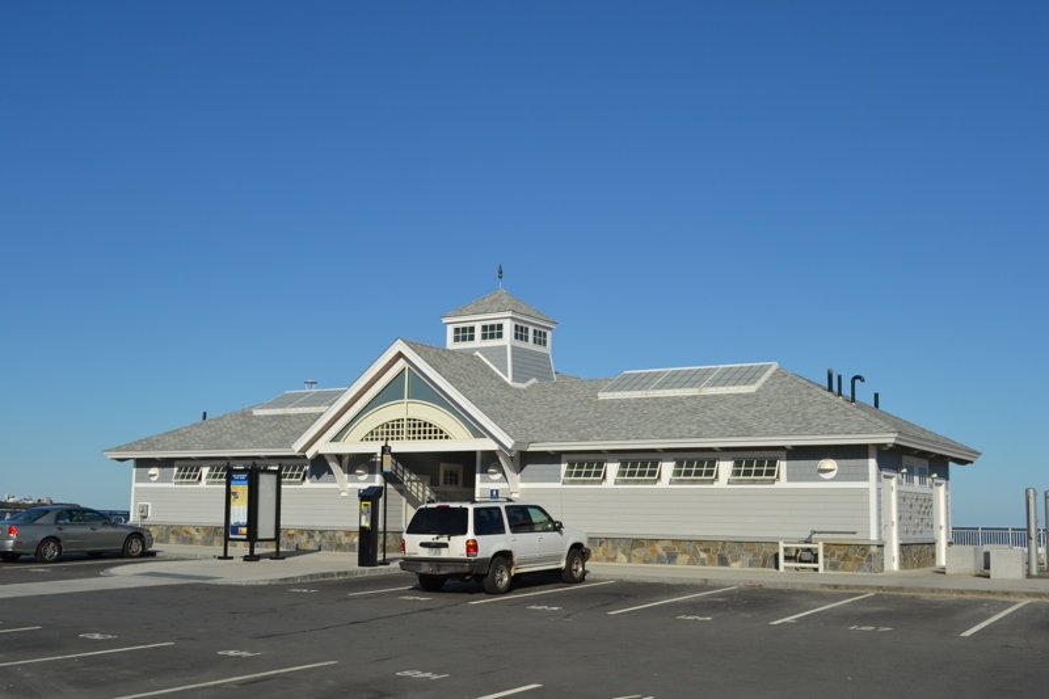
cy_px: 350
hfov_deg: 49.6
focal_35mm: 39
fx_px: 1136
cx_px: 524
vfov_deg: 34.2
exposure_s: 1/400
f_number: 10
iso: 100
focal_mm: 26
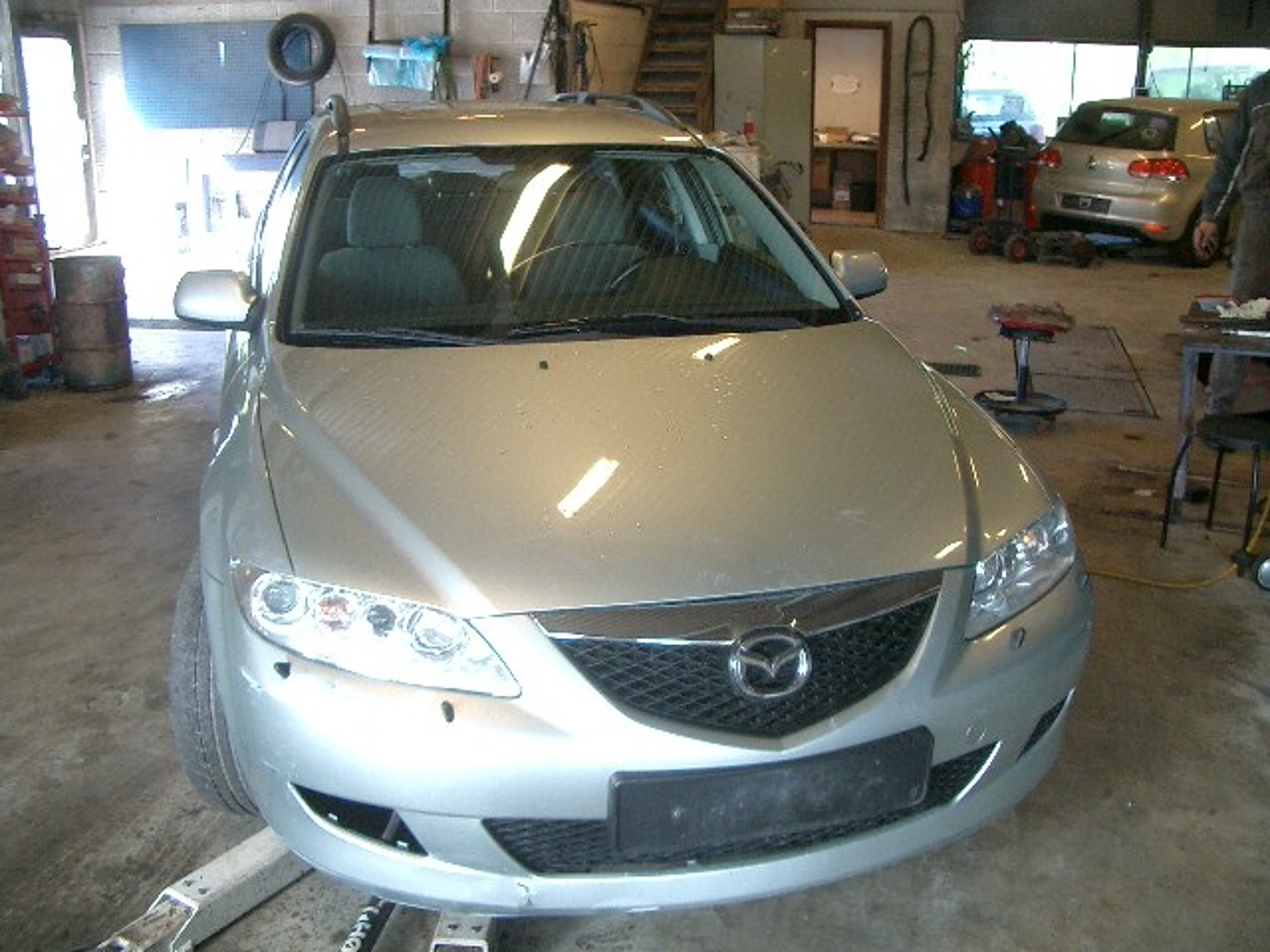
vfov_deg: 40.7
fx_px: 1284
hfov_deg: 52.6
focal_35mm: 35
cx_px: 635
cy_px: 476
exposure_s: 1/50
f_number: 2.6
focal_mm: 5.8
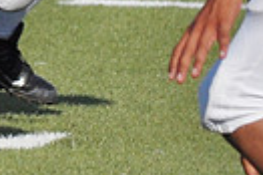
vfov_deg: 1.0
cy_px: -116
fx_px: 9690
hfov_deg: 1.6
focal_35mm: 1328
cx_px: -315
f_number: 8
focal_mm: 200
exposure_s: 1/2000
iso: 400
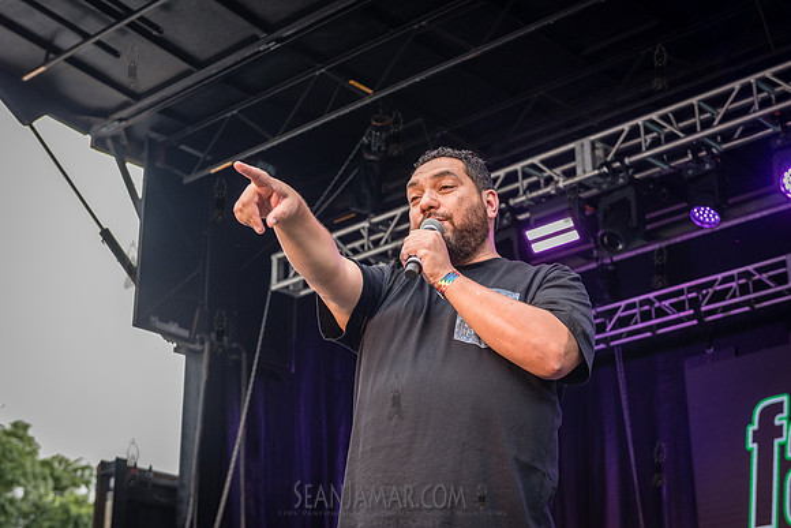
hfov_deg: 31.9
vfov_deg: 21.6
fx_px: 1381
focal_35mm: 63
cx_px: 448
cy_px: 277
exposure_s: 1/500
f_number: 4.5
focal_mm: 52
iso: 1000
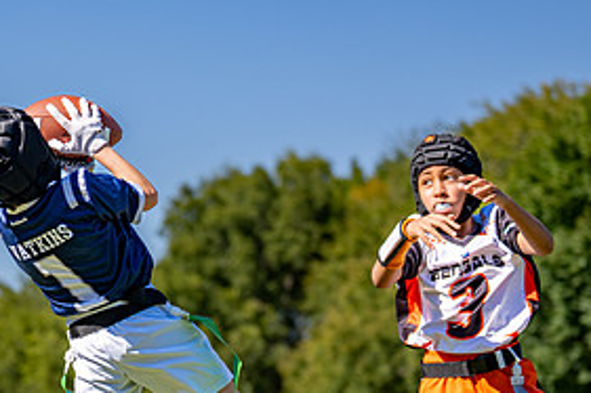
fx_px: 2477
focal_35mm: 151
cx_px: 122
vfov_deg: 9.1
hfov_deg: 13.5
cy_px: 330
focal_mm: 70
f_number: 2.8
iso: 160
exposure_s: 1/3200
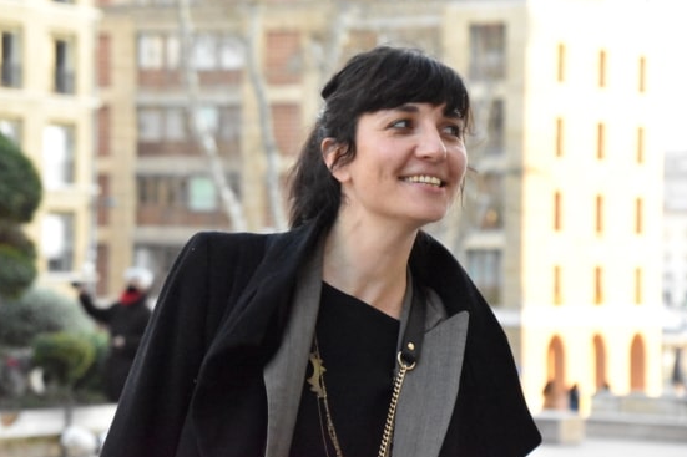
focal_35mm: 147
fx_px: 2804
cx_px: 322
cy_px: 217
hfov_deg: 14.0
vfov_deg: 9.3
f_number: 7.1
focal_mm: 90
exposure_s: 1/800
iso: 12800
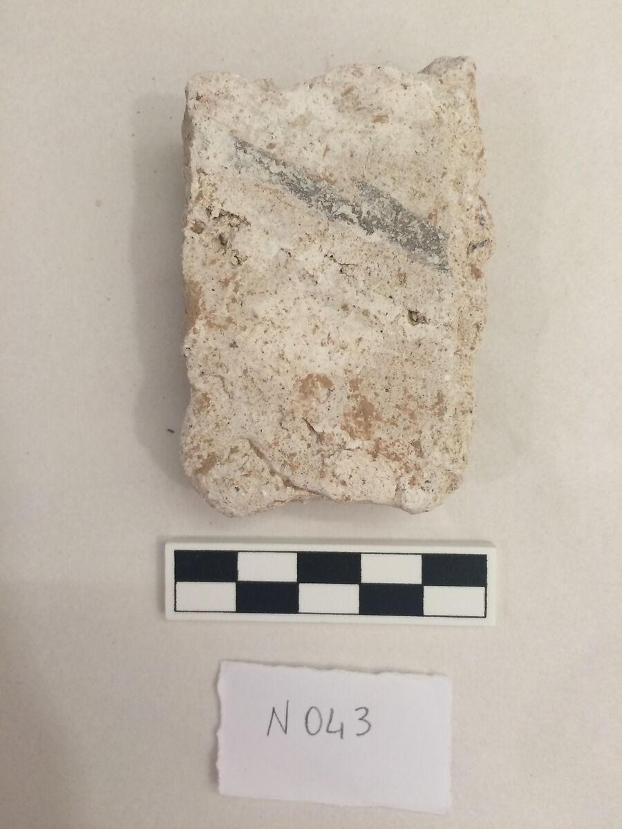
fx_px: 695
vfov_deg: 61.7
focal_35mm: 29
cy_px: 414
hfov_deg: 48.2
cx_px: 311
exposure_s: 1/30
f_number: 2.2
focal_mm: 4.15
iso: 80
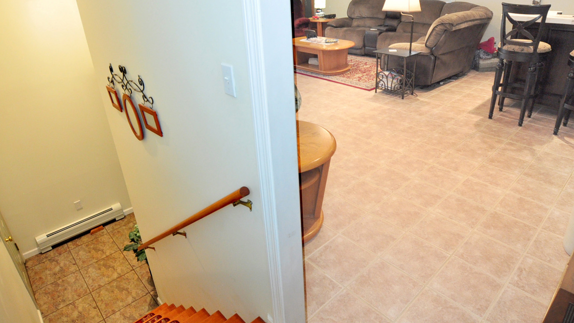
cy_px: 122
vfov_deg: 51.0
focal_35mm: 22
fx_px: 335
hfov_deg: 81.0
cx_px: 310
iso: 800
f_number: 4.5
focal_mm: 10
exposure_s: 1/40
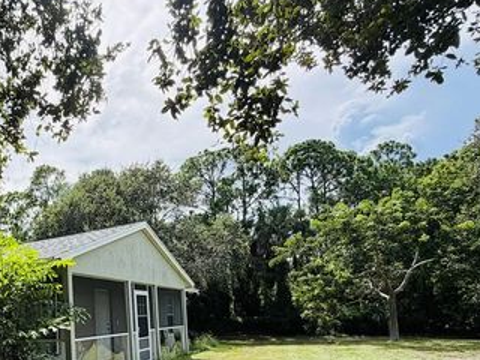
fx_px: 388
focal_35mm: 28
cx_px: 66
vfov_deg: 46.9
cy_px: 292
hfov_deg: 56.5
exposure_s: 1/770
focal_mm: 2.22
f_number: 2.2
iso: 32
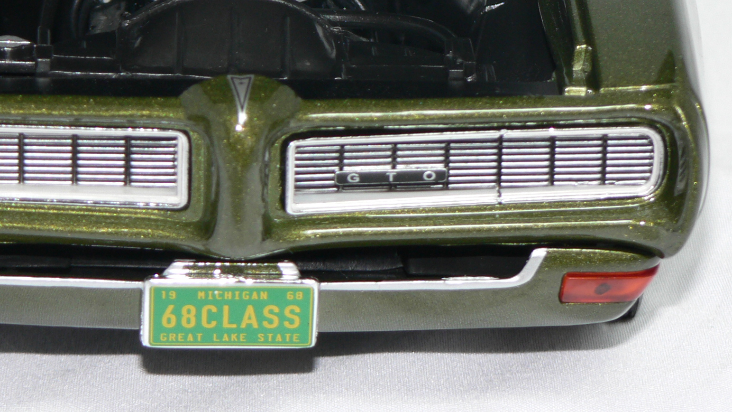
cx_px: 243
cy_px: -43
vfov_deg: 5.6
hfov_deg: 10.0
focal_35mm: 215
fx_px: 4173
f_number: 3.2
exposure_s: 1/60
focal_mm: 19.9
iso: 80
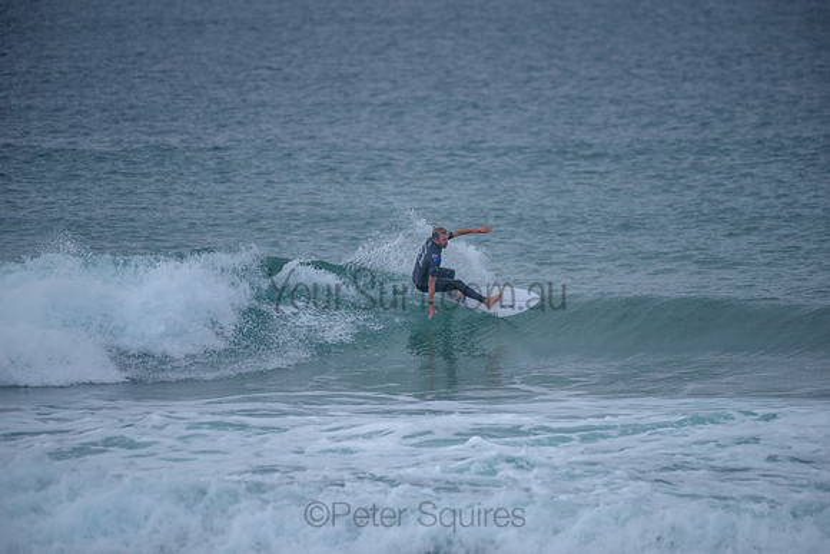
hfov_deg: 4.1
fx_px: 11530
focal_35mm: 500
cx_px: 415
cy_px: 277
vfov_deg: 2.8
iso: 360
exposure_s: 1/2000
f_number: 5.6
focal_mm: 500
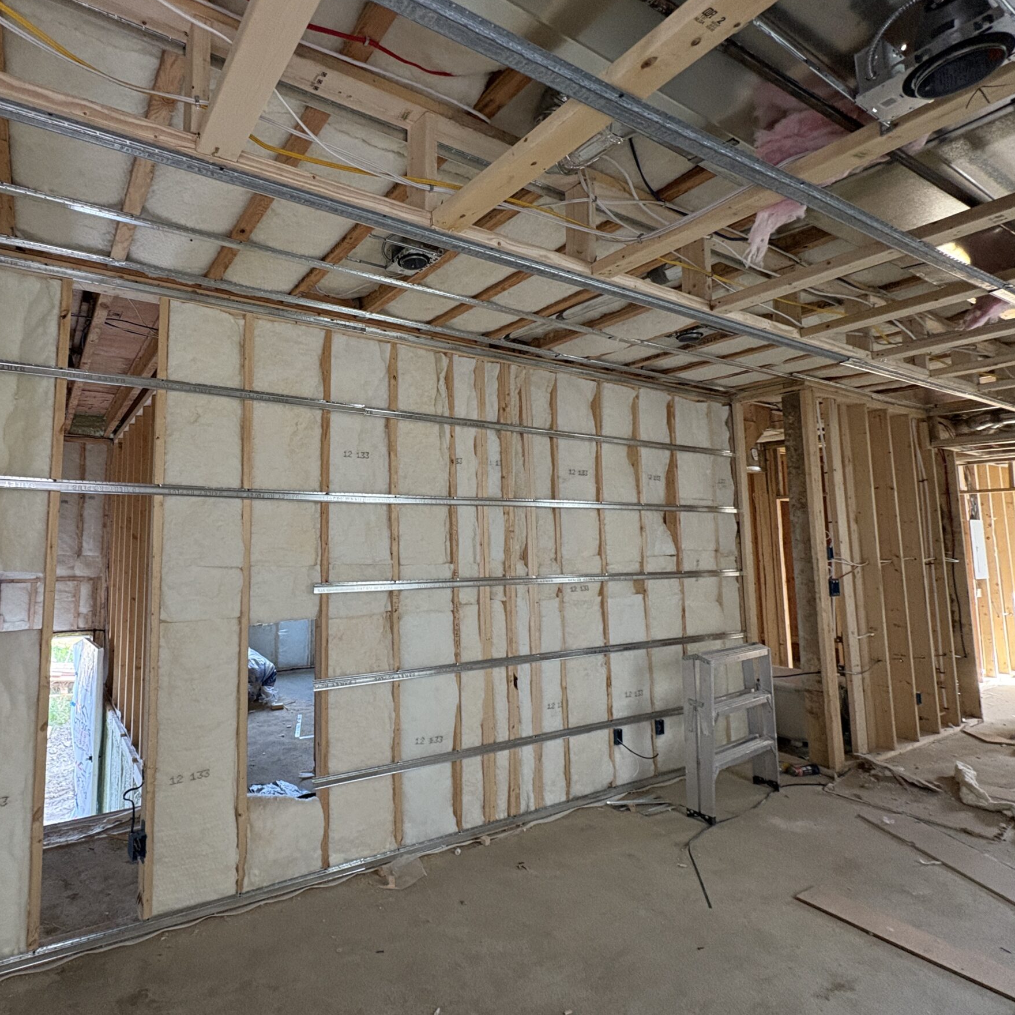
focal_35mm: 18
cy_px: 482
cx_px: 347
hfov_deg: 78.4
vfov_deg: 80.7
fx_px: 597
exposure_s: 1/60
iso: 320
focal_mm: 2.22
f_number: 2.2
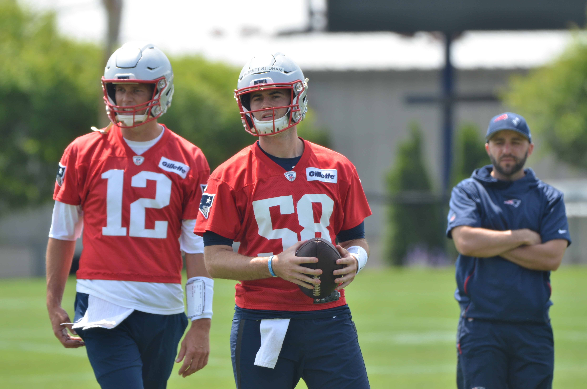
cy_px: 194
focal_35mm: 480
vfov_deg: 2.9
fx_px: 7810
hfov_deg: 4.3
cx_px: 294
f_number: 5.6
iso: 200
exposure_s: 1/500
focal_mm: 320
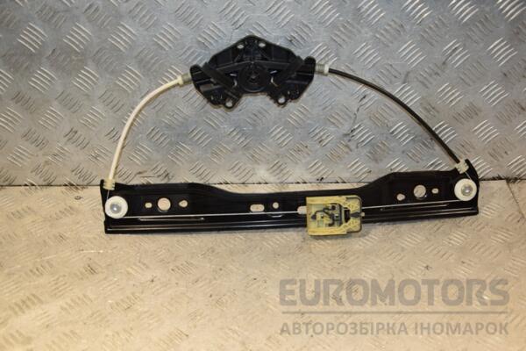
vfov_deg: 29.9
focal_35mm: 45
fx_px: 657
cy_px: 176
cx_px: 263
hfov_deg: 43.6
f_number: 5.6
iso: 800
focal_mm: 30
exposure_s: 1/200
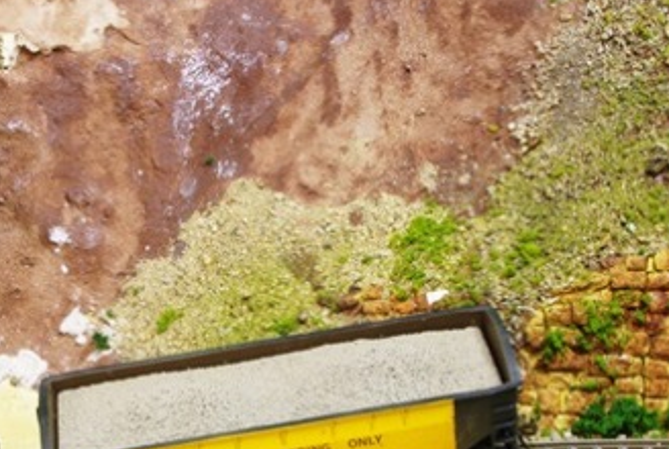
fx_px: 1620
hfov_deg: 23.2
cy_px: 387
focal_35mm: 87
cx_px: 202
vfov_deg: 15.6
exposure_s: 3
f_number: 27
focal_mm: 24.38
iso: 200
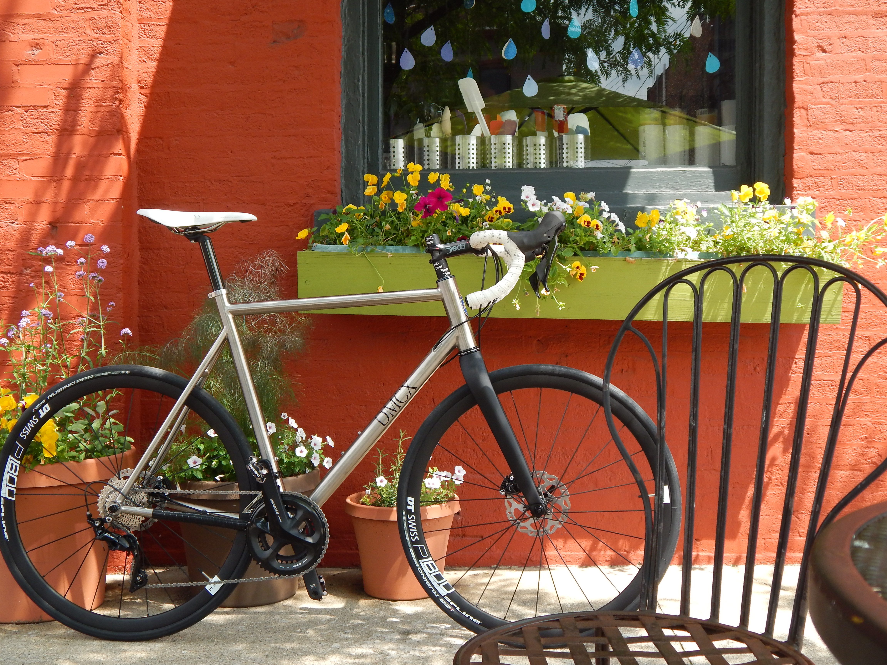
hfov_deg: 43.9
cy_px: 332
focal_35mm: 43
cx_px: 444
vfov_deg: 33.6
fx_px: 1102
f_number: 3.6
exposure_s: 1/320
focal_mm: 7.7
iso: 125
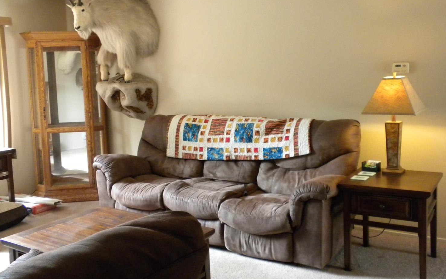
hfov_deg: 49.3
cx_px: 227
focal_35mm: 40
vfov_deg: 32.0
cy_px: 123
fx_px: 486
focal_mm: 6.6
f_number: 3.5
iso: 400
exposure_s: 1/41.6
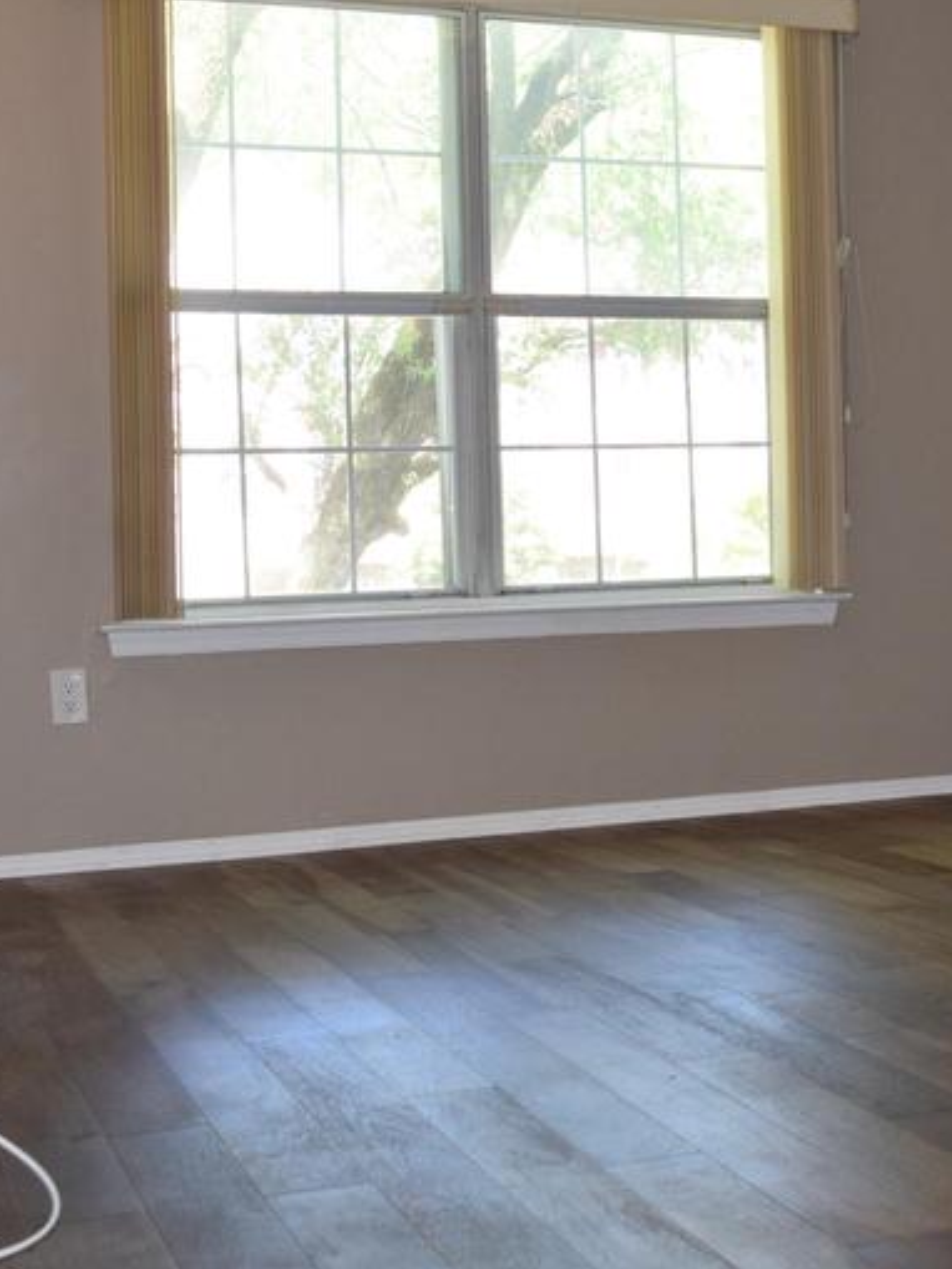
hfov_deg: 23.4
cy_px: 527
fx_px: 2235
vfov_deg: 31.6
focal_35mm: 61
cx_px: 860
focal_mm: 21
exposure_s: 1/125
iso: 800
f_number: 5.6
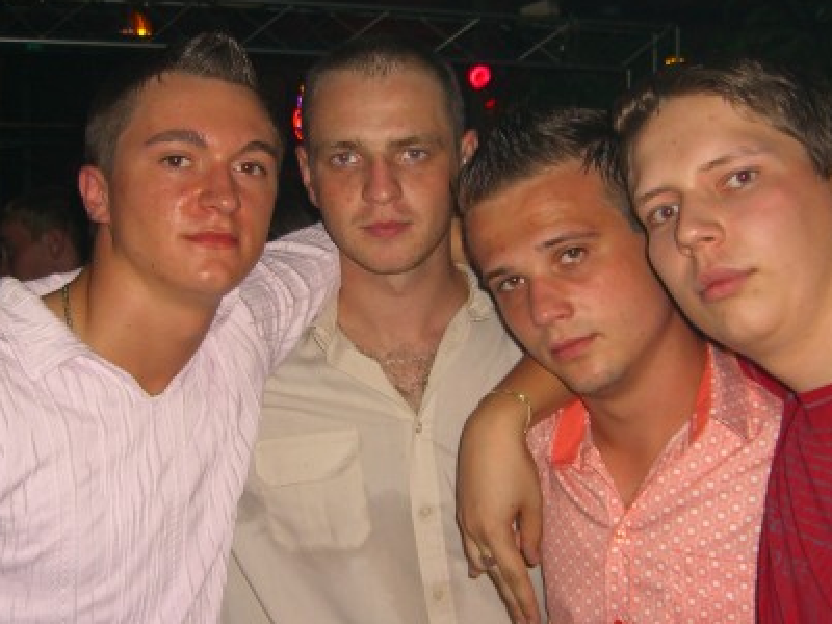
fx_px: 1370
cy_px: 343
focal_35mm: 57
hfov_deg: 33.8
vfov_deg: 25.6
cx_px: 439
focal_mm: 7.9
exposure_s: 1/60
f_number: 2.8
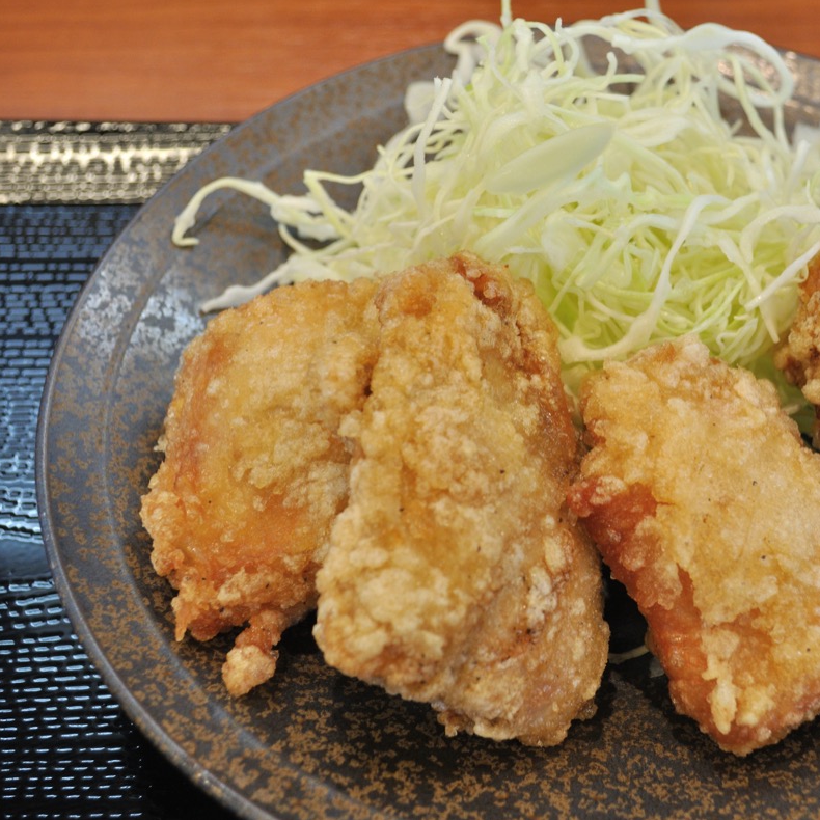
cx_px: 619
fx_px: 1554
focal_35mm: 58
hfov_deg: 29.1
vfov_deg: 29.6
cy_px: 409
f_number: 5.6
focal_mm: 30
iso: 500
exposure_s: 1/125
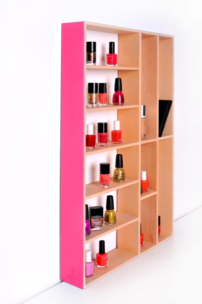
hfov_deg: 28.0
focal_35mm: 48
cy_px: 152
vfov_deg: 41.1
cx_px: 101
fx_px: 404
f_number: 16
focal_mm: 48
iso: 200
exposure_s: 1/100
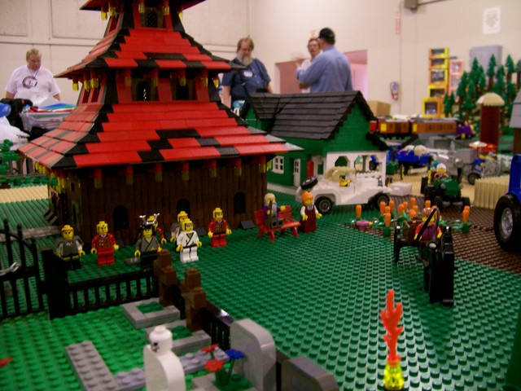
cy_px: 196
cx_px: 260
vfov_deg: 41.8
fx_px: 512
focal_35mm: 34
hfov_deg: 54.0
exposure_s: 1/8
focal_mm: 5.6
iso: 160
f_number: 2.7
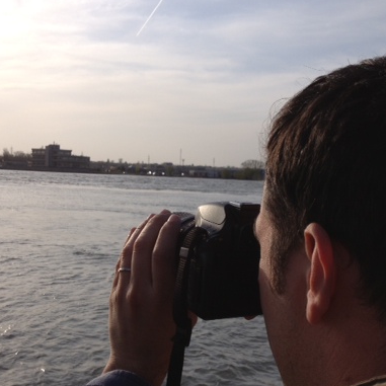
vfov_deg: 32.7
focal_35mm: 52
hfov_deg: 32.8
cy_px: 231
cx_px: 190
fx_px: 656
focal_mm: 4.28
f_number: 2.4
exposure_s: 1/2045
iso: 50
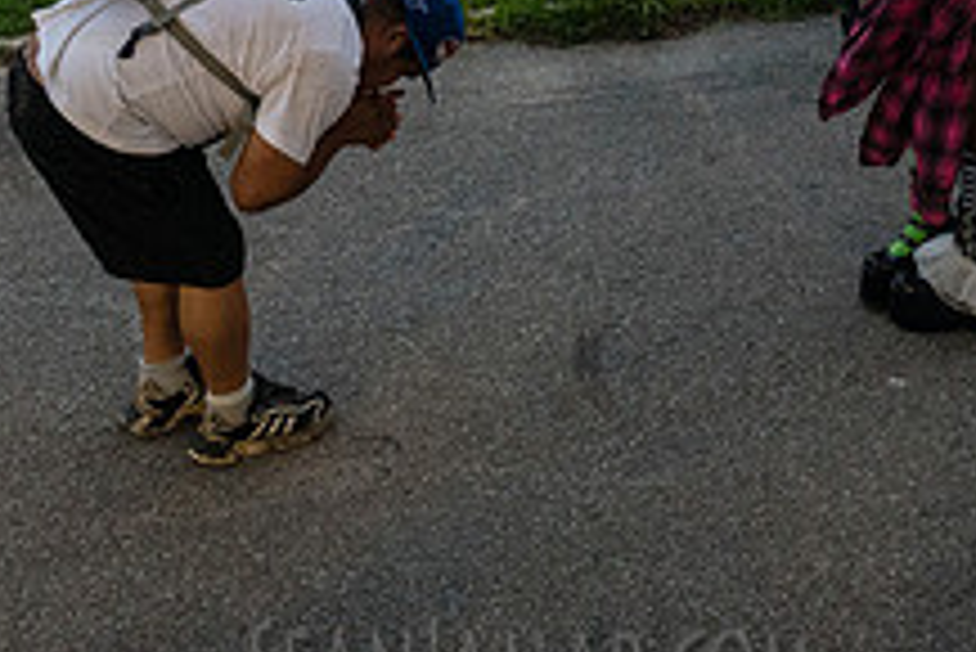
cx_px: 585
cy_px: -97
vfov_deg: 20.1
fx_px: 1736
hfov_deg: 31.3
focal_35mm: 64
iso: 4000
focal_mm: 24
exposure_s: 1/125
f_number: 4
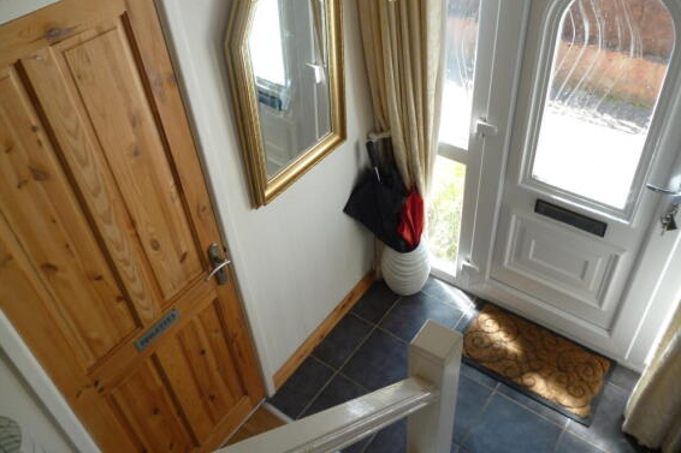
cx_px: 348
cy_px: 216
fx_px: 567
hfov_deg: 61.9
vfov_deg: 43.6
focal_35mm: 30
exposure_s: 1/80
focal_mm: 5
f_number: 3.1
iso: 100
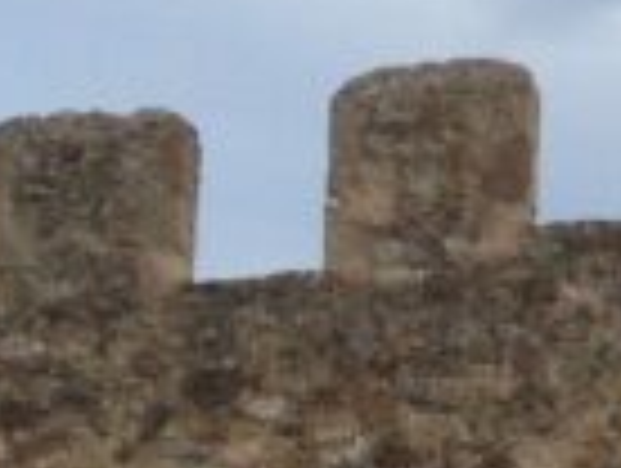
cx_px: 1382
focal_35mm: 244
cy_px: 544
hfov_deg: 7.6
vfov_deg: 6.1
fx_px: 4385
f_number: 2.4
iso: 50
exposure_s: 1/874
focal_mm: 4.12
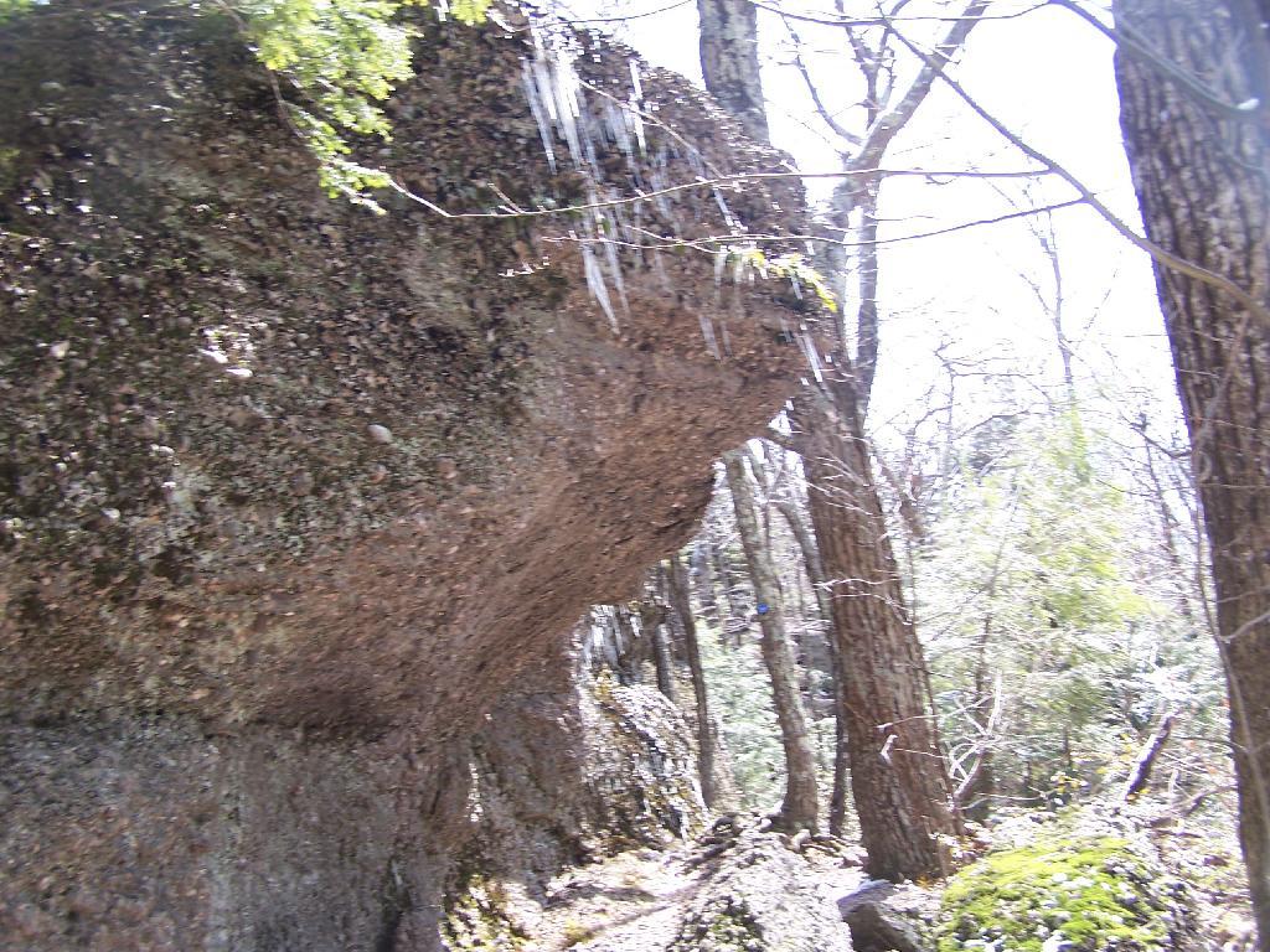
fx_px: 1394
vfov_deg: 37.7
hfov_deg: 49.0
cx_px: 635
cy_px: 476
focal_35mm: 38
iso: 80
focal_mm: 6.3
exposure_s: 1/125
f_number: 2.8
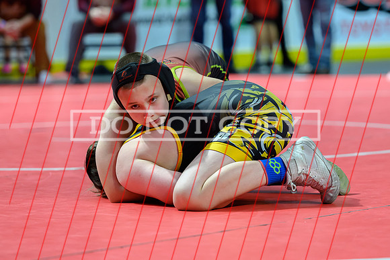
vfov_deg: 7.7
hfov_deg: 11.6
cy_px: 129
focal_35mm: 178
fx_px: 1925
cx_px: 213
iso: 3600
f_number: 2.8
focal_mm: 125
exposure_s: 1/800
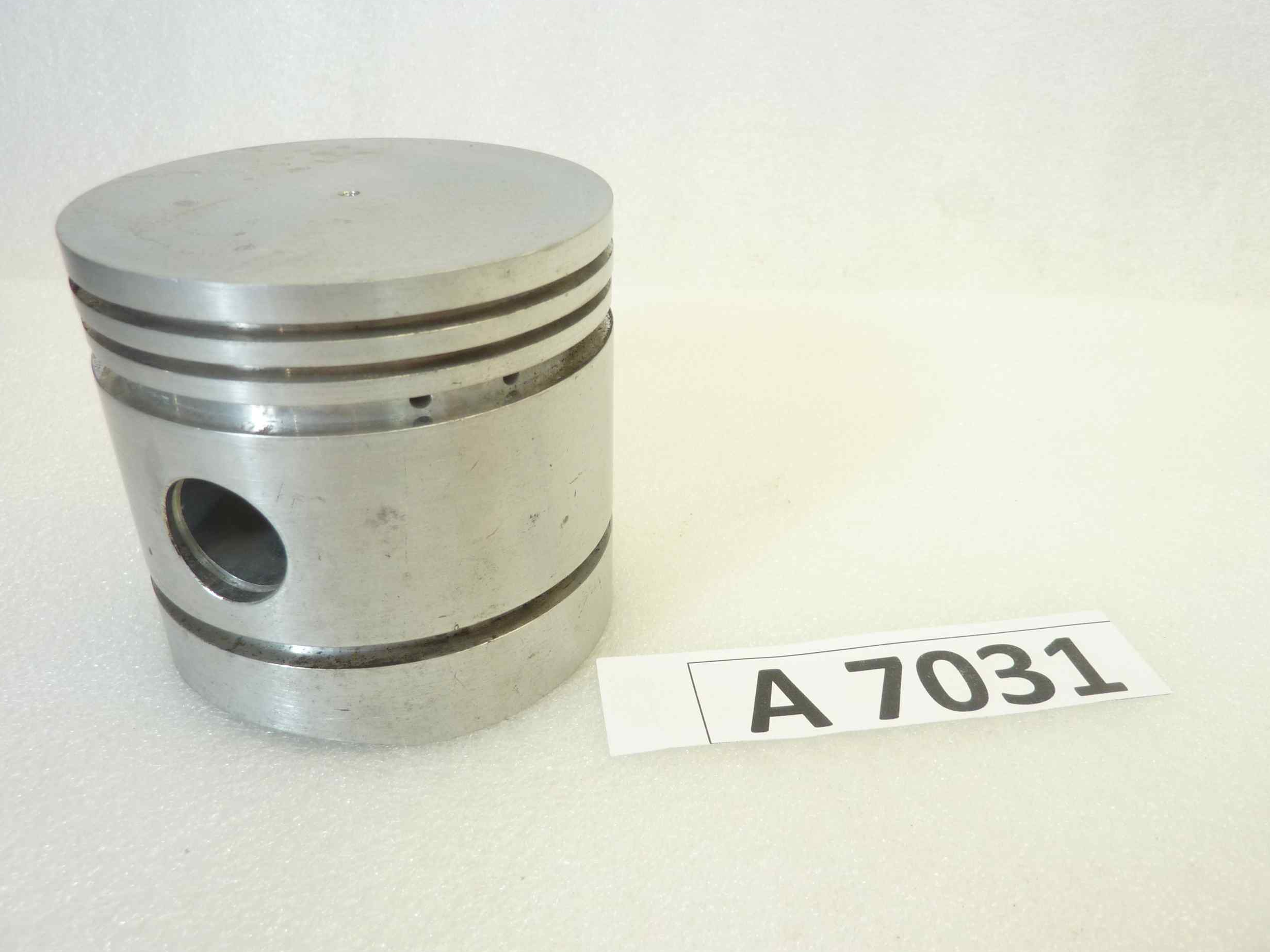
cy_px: 463
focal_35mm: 26
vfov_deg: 53.0
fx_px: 954
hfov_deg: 67.3
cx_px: 656
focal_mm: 4.1
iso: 80
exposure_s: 1/25
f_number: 3.3
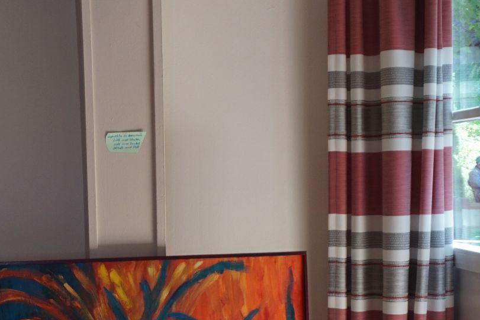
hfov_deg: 27.0
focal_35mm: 71
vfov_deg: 19.0
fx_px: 947
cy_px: 255
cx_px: 14
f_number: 4
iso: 320
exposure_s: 1/160
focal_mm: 20
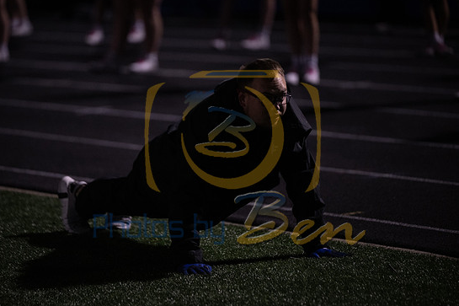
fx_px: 2715
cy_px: 157
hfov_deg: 9.7
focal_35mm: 213
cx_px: 216
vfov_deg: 6.4
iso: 4000
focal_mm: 200
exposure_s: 1/1250
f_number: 2.8
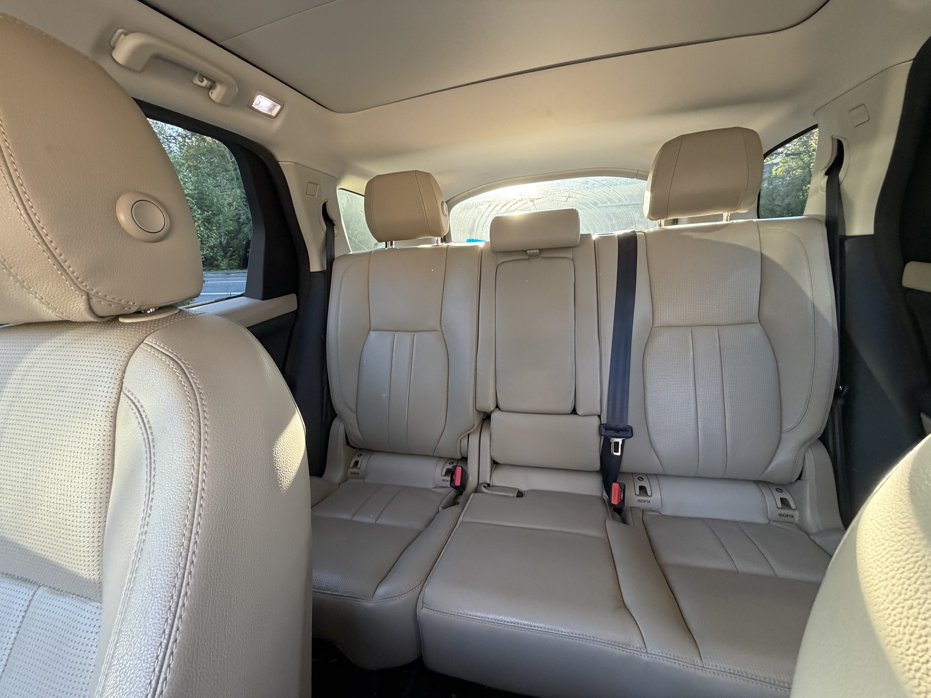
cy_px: 349
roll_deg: +5.9
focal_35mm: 14
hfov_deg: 102.1
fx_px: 377
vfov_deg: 85.7
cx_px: 466
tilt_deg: -15.0
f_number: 2.2
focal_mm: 2.22
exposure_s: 1/72
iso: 320
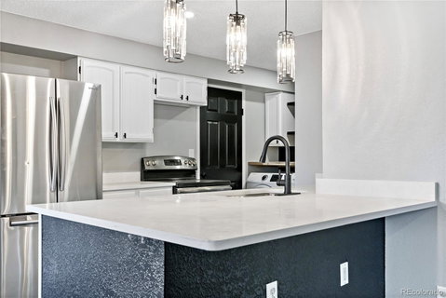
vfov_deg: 37.9
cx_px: 223
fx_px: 434
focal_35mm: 35
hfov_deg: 54.4
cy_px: 149
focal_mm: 35
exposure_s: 1/30
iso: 800
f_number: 10
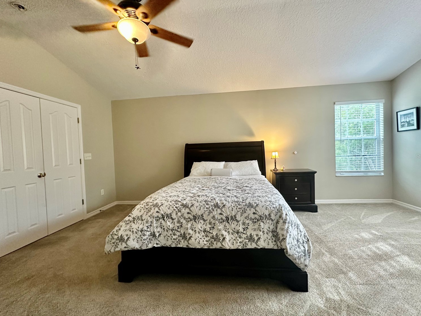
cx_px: 217
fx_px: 182
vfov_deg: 81.8
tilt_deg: -1.8
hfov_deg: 98.1
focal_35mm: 15
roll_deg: +1.8
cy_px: 156
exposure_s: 1/60
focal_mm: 2.22
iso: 320
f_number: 2.2
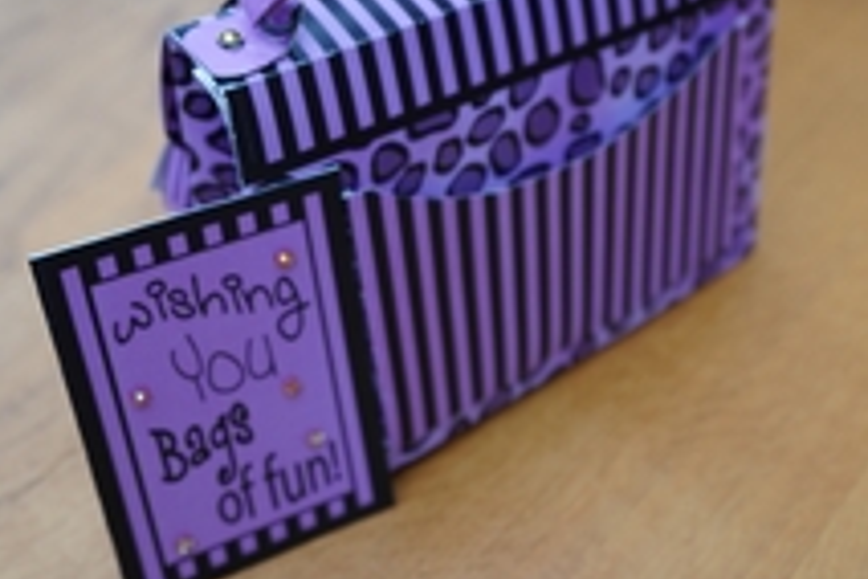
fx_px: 1326
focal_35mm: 55
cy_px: 163
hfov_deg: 36.2
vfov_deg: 24.4
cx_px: 440
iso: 320
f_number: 2.8
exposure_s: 1/30
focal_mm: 26
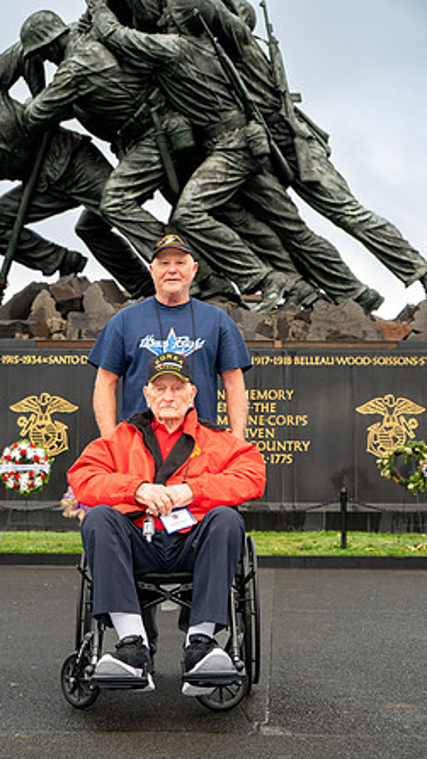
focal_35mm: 57
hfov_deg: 21.1
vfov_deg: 36.6
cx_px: 185
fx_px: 1147
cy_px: 381
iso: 320
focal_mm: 54
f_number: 6.3
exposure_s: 1/100
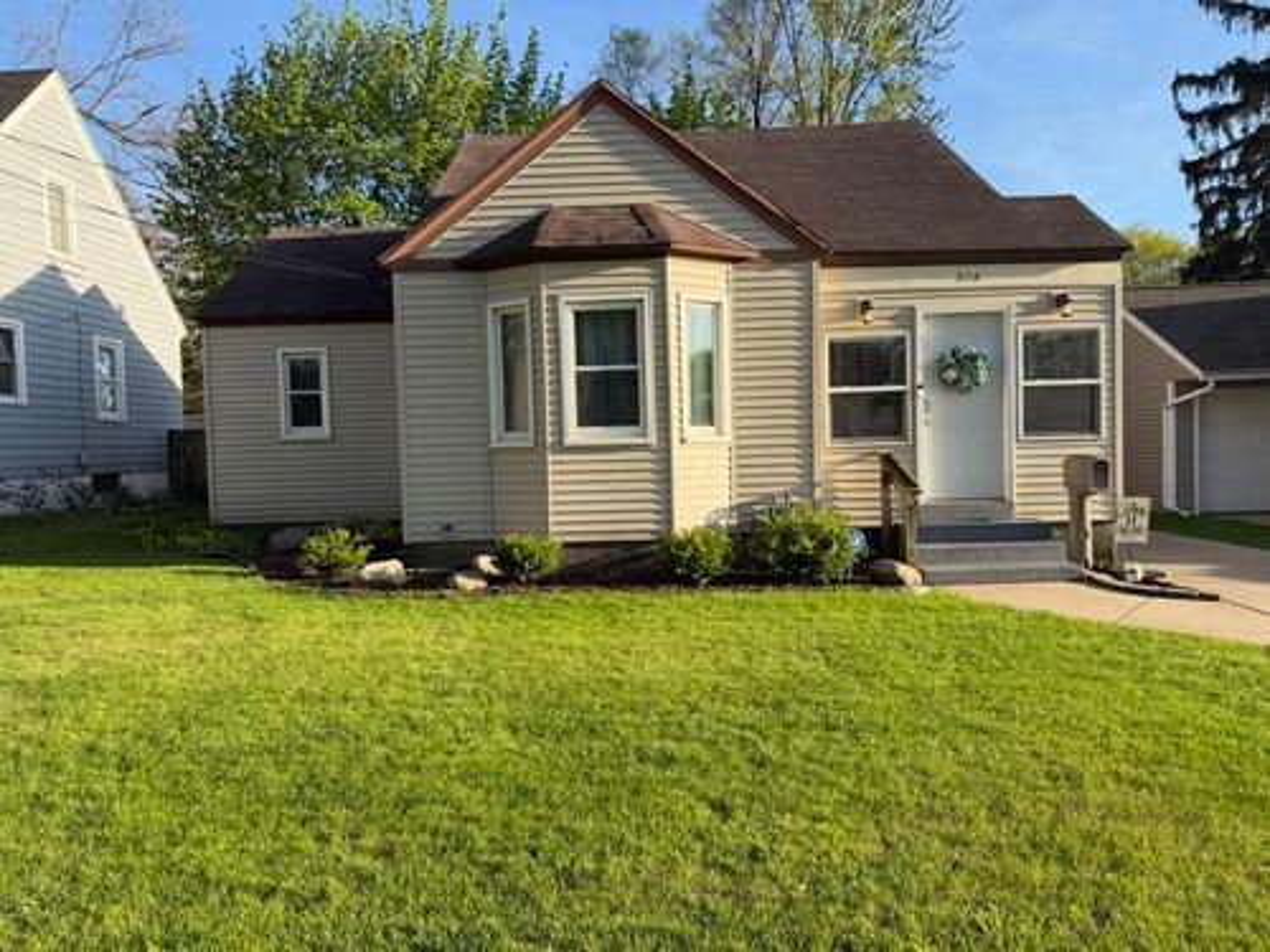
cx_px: 635
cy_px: 476
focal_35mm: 24
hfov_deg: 71.6
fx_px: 881
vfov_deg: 56.8
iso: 100
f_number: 1.78
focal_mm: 6.76
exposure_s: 1/1689
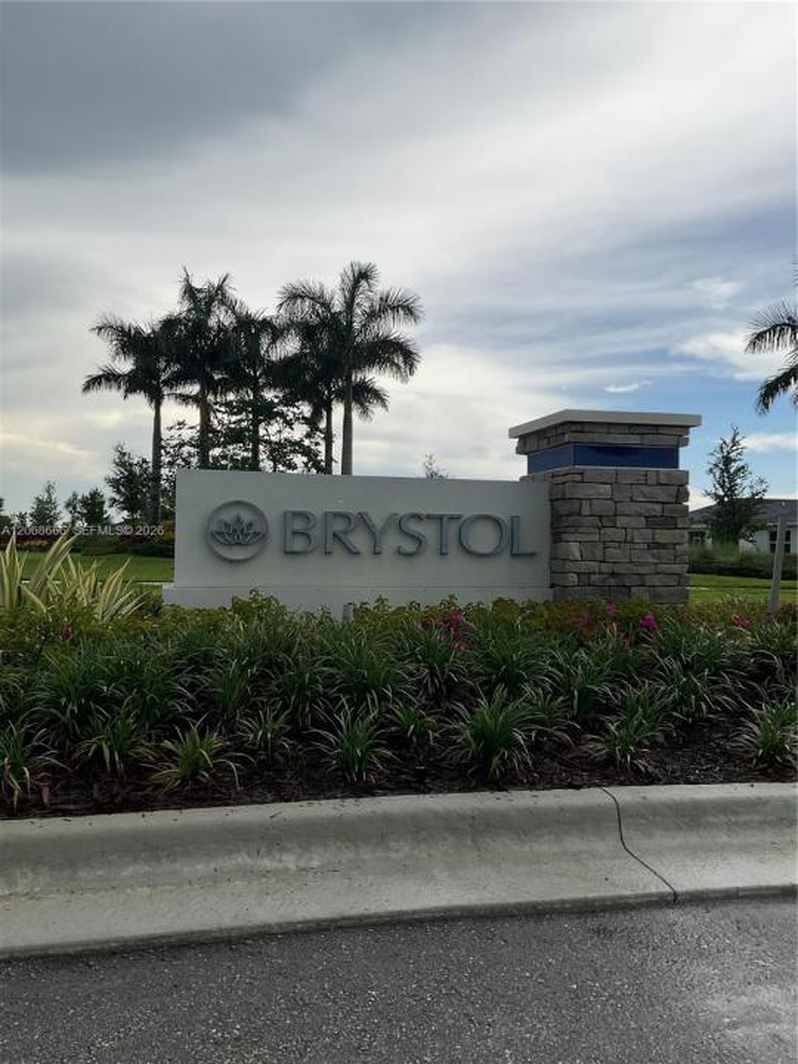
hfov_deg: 48.2
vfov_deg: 61.7
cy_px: 532
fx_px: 891
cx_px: 399
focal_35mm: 29
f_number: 1.8
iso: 16
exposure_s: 1/2320
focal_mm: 3
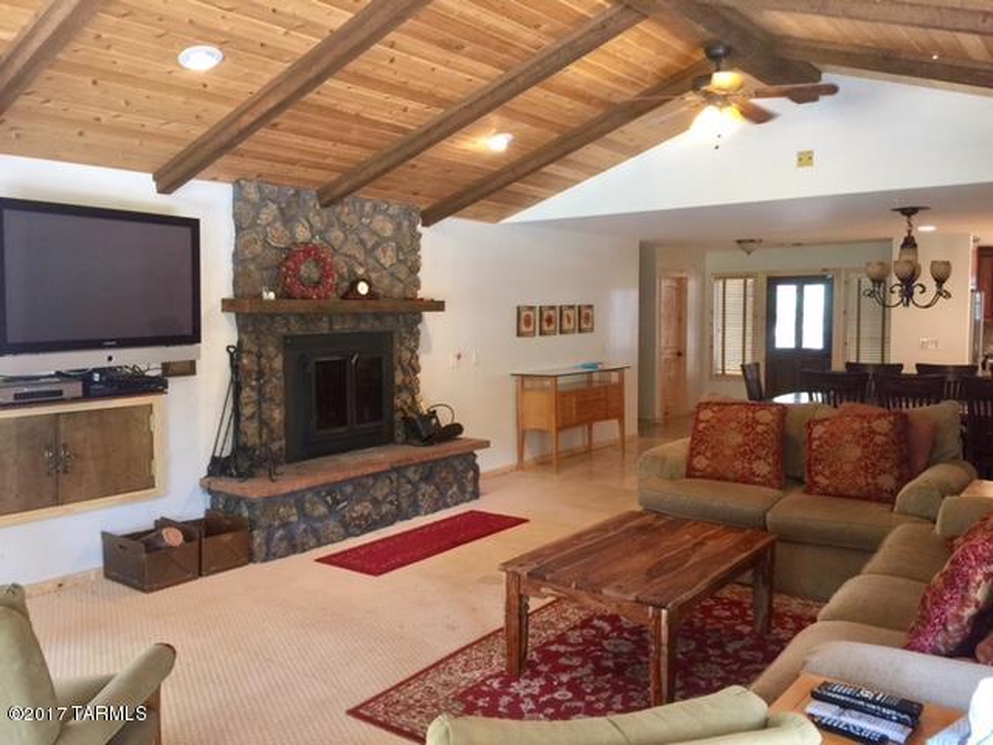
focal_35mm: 29
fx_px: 832
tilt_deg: -4.6
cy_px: 372
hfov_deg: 61.7
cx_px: 496
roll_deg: +1.1
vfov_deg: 48.2
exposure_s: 1/15
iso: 80
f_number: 2.2
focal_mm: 4.15
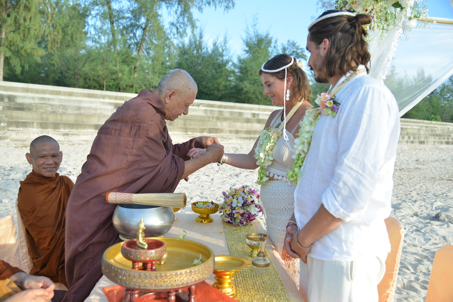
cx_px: 226
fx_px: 377
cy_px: 151
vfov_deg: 43.6
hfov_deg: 61.9
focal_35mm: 30
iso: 100
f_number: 4
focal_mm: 30
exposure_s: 1/160
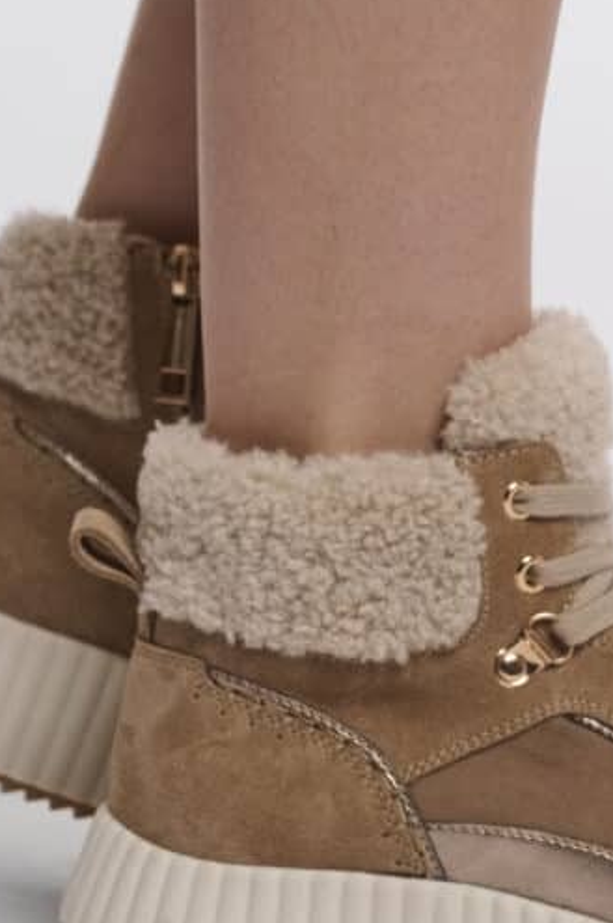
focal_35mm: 184
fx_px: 4709
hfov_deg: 7.4
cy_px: 196
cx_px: 493
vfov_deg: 11.2
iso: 125
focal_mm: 89
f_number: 8
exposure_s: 1/160
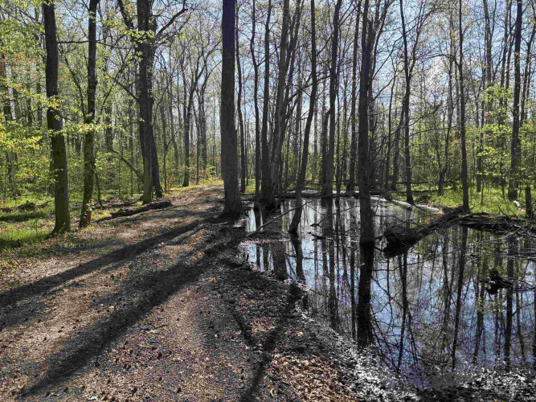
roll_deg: +0.5
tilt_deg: -4.2
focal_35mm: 26
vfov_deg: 53.0
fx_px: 403
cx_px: 268
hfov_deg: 67.3
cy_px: 201
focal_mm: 5.96
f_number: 1.6
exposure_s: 1/775
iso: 50
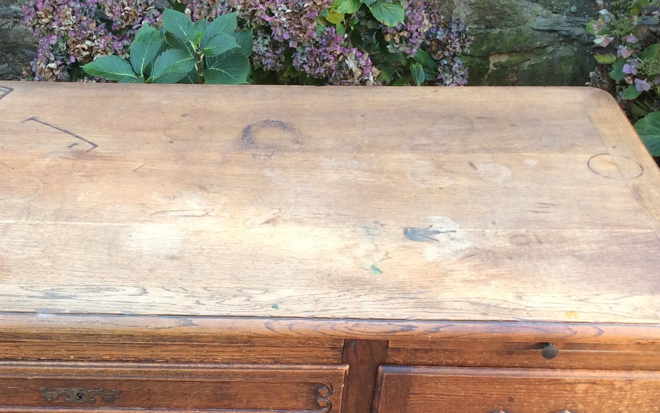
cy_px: 335
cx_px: 242
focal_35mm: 57
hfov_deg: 35.5
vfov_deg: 22.4
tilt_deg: -39.3
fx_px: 1025
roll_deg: -2.2
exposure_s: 1/100
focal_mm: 3.3
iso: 40
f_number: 2.4
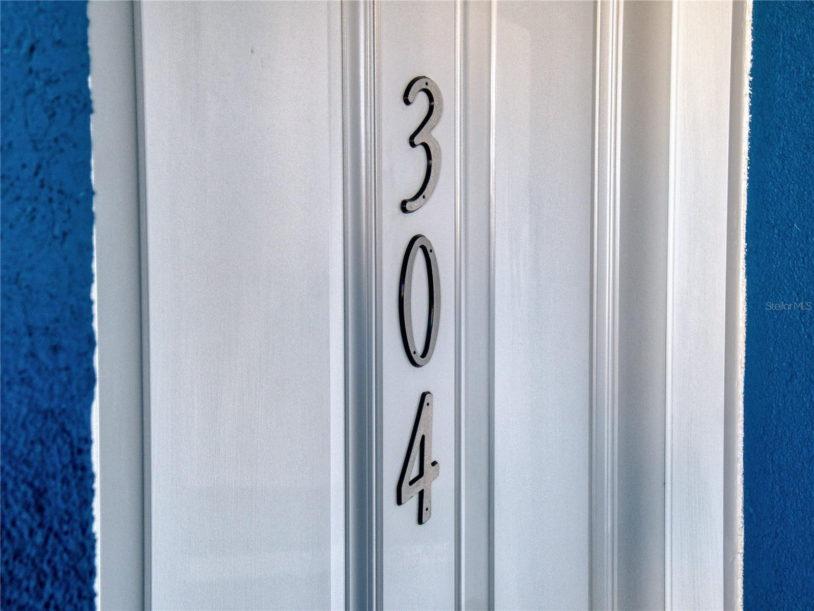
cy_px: 306
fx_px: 1129
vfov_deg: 30.3
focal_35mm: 48
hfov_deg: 39.6
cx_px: 407
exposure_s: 1/60
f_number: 9
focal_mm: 24
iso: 250
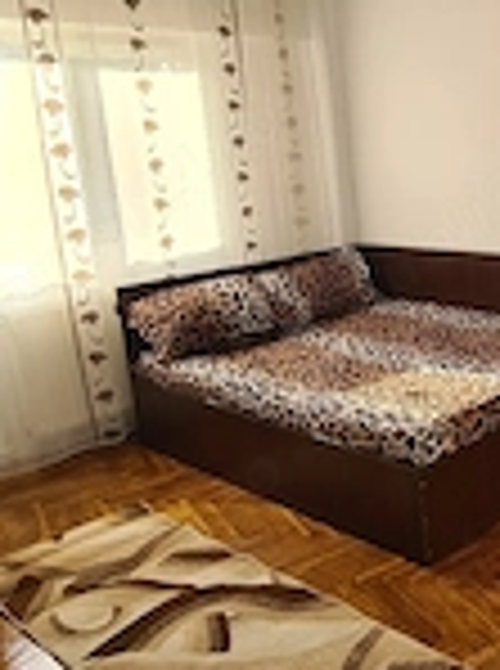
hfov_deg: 34.0
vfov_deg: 52.3
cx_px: 577
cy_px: 265
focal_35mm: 35
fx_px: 677
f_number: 2.2
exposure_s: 1/100
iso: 64
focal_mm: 2.2
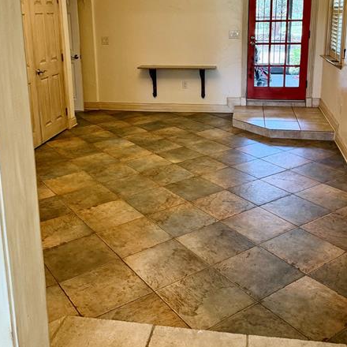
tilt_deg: -8.5
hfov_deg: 44.8
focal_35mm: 37
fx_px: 420
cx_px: 197
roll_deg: +2.1
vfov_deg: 43.9
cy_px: 99
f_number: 1.78
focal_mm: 6.76
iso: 200
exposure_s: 1/60
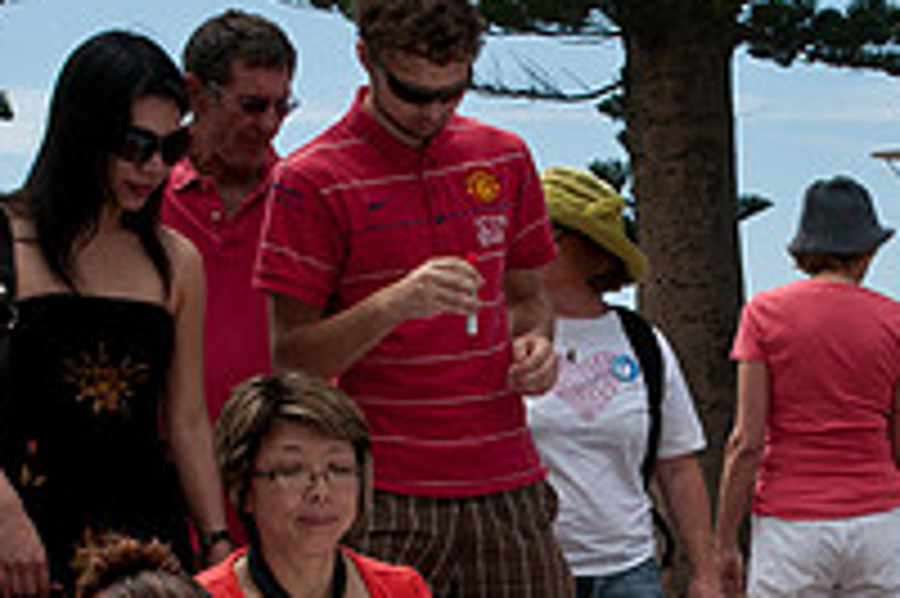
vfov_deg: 9.7
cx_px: 774
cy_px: 695
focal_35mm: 139
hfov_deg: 14.6
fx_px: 3472
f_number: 11
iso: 400
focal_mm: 32
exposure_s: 1/800
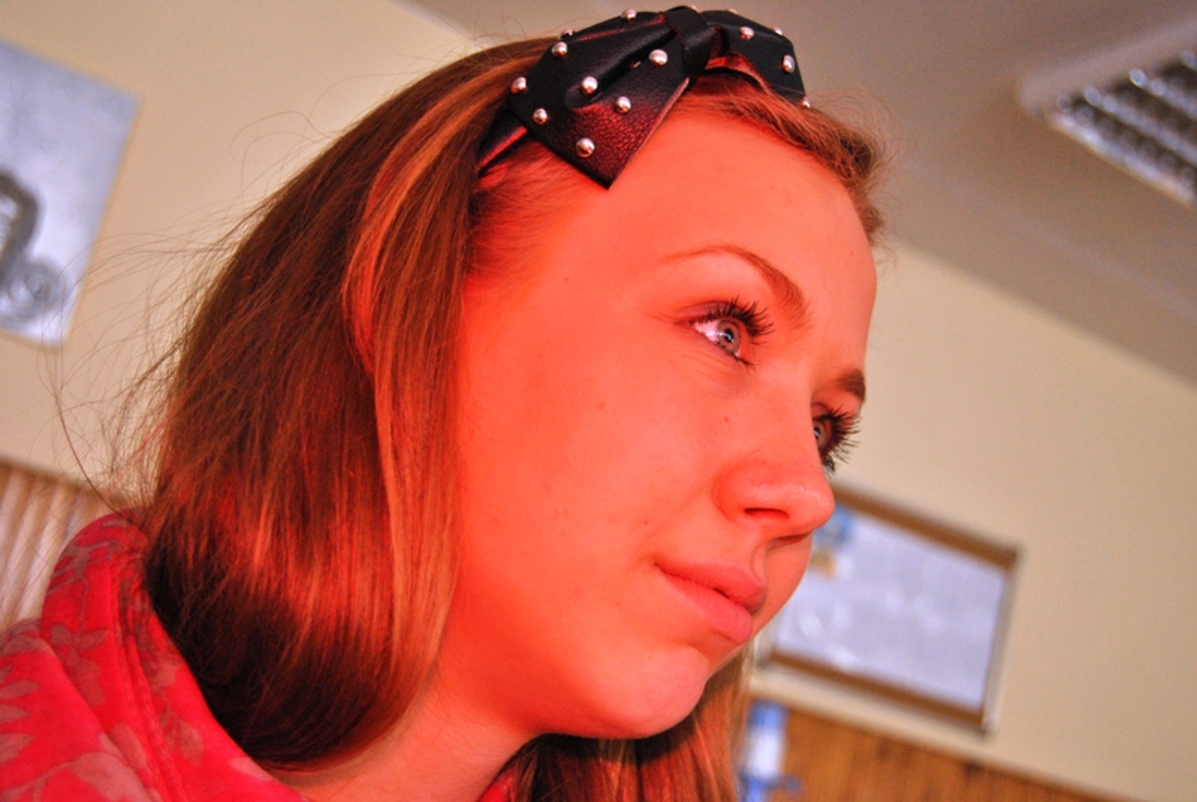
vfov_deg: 26.6
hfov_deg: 38.8
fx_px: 1698
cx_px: 598
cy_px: 401
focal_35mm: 51
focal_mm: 34
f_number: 4.5
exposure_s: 1/60
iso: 800
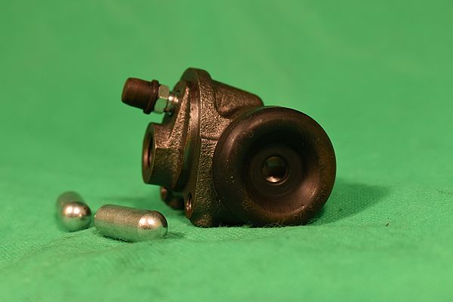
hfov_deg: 29.9
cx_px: 226
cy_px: 151
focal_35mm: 68
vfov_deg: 20.2
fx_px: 849
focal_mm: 45
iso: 400
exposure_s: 1/200
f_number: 7.1
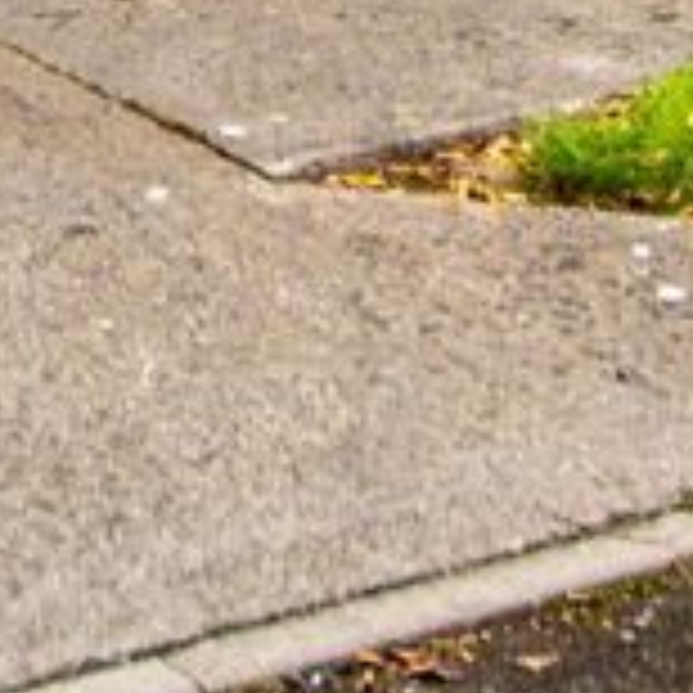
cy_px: -814
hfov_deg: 13.0
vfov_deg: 12.1
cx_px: -486
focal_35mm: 124
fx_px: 2809
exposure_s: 1/1600
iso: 200
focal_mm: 10
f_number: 4
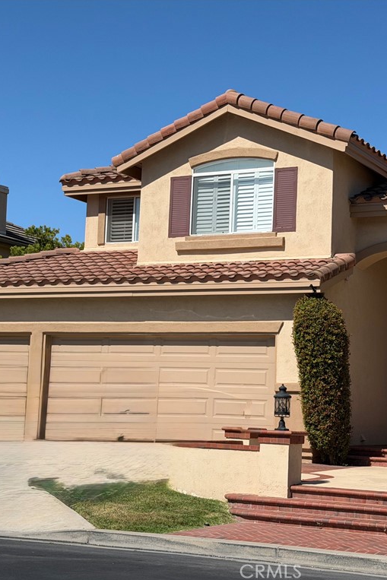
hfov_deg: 20.3
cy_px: 290
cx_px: 216
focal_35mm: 67
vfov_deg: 30.1
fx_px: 1080
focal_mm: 6.76
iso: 64
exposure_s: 1/7143
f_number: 1.78
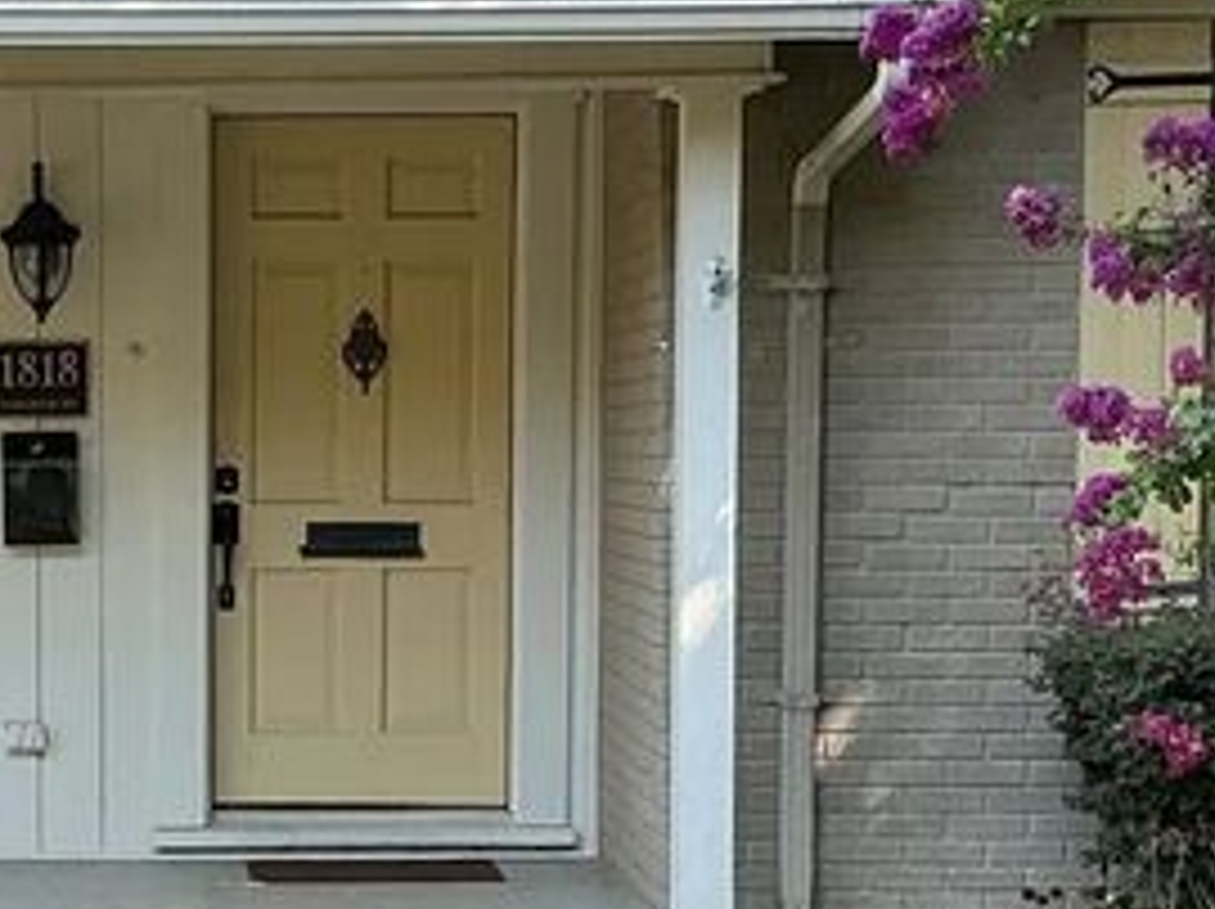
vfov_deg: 13.3
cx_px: 68
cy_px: 796
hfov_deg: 17.6
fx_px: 3858
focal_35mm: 110
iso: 25
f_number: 1.8
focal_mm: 3
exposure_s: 1/181
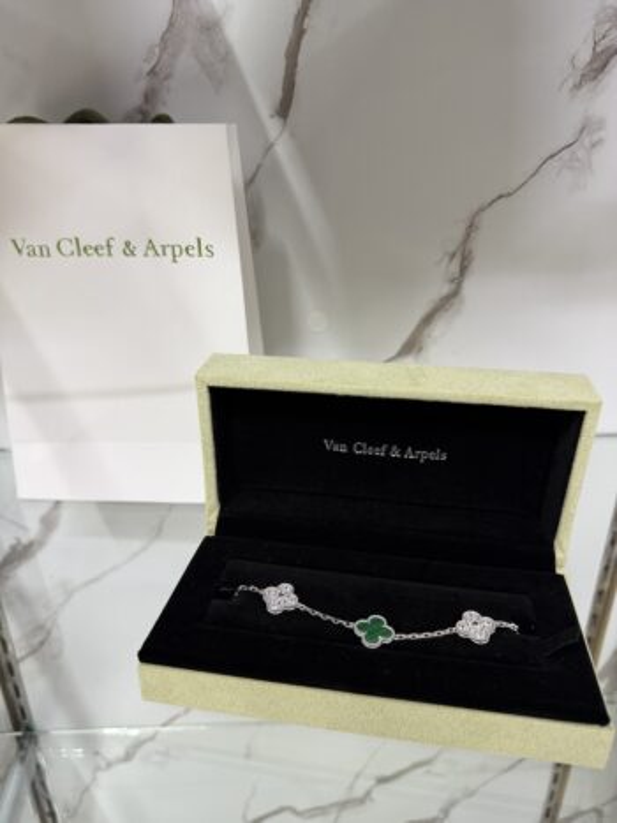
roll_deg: +0.2
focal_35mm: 24
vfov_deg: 71.6
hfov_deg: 56.8
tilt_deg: -24.1
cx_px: 308
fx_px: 571
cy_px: 412
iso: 200
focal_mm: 6.76
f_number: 1.78
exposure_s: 1/60
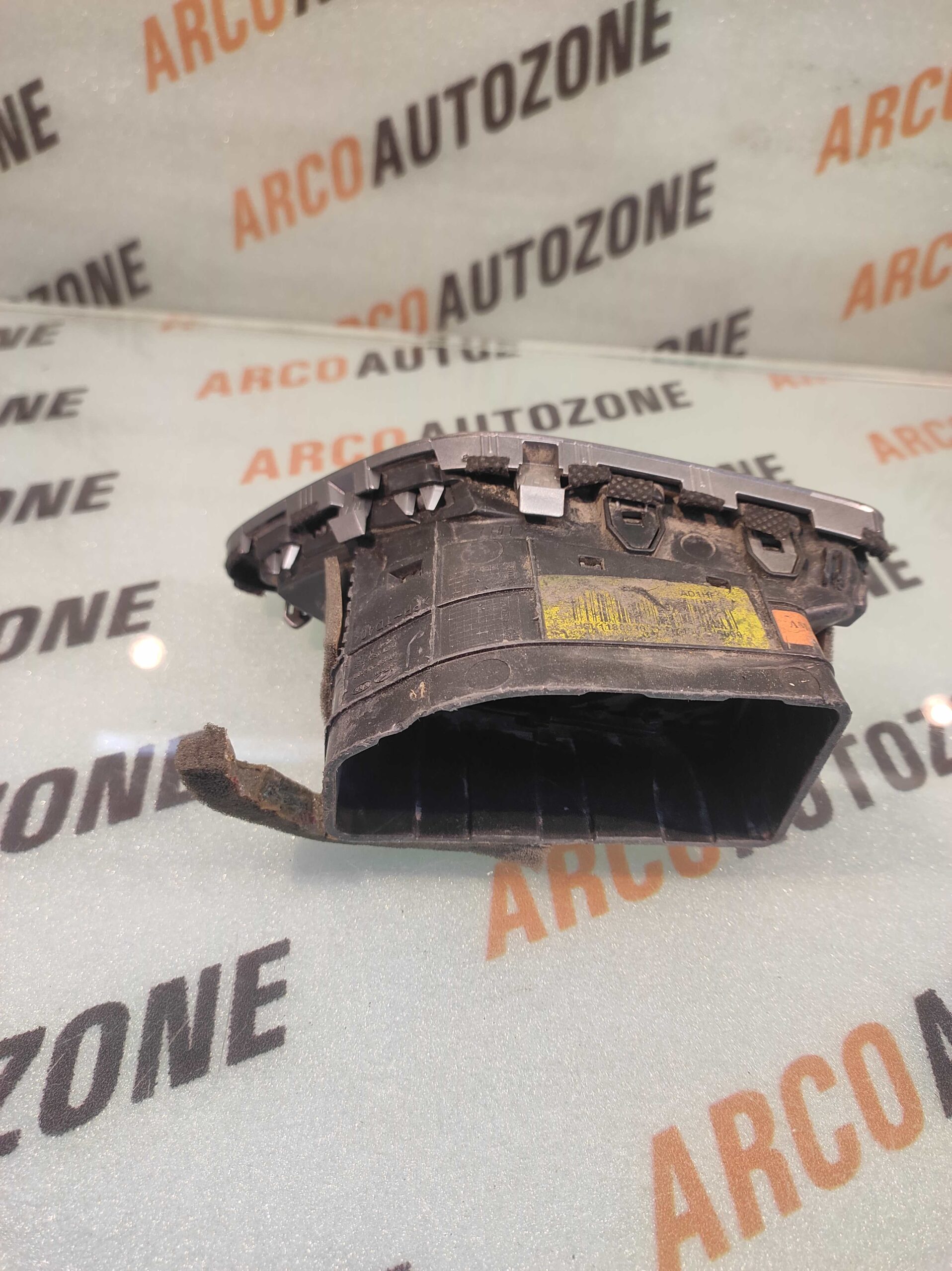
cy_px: 636
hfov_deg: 74.7
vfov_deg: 91.1
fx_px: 624
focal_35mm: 17
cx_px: 476
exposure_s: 1/33
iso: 193
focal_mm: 4.74
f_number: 1.79
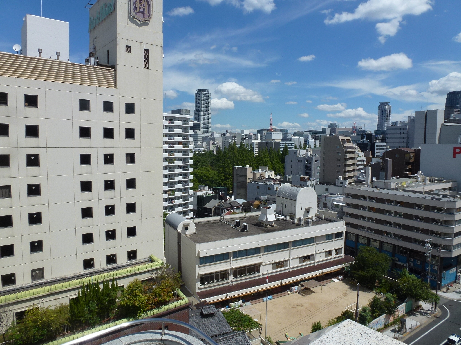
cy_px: 172
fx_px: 320
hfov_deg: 71.6
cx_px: 230
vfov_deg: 56.8
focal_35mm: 24
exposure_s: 1/1600
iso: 100
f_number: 4
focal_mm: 4.3
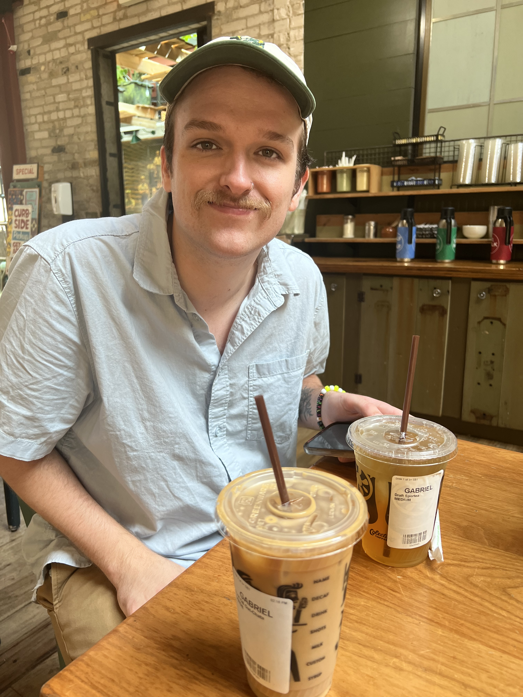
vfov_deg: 67.3
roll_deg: +0.6
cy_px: 348
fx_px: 524
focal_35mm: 26
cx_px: 262
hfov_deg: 53.1
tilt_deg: -12.6
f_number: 1.5
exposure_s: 1/120
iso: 125
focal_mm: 5.7
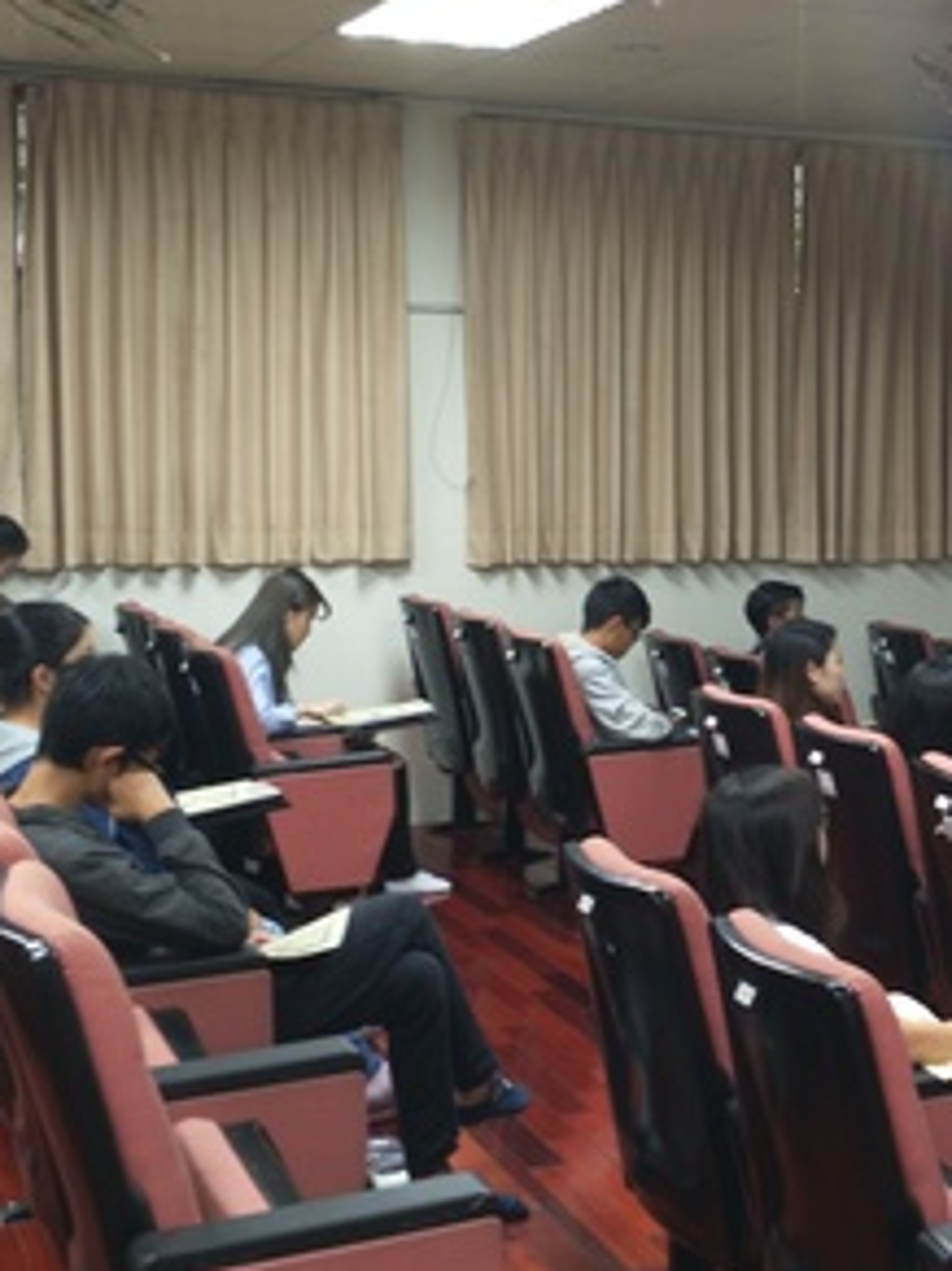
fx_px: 1211
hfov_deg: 41.0
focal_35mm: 33
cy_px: 620
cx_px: 773
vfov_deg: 55.4
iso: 100
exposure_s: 1/10
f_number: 1.7
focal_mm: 4.1
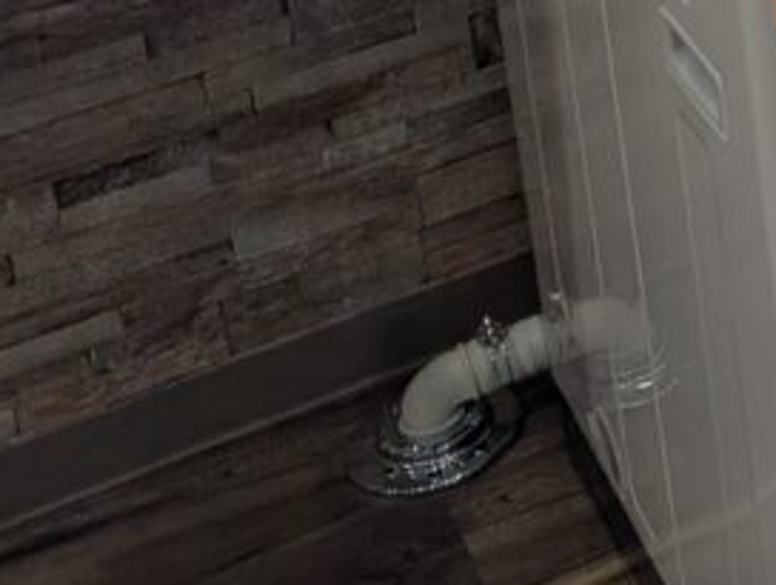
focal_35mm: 113
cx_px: 1655
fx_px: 2538
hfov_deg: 14.0
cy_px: -634
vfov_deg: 11.6
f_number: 1.68
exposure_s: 1/122
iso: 38
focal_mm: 6.9
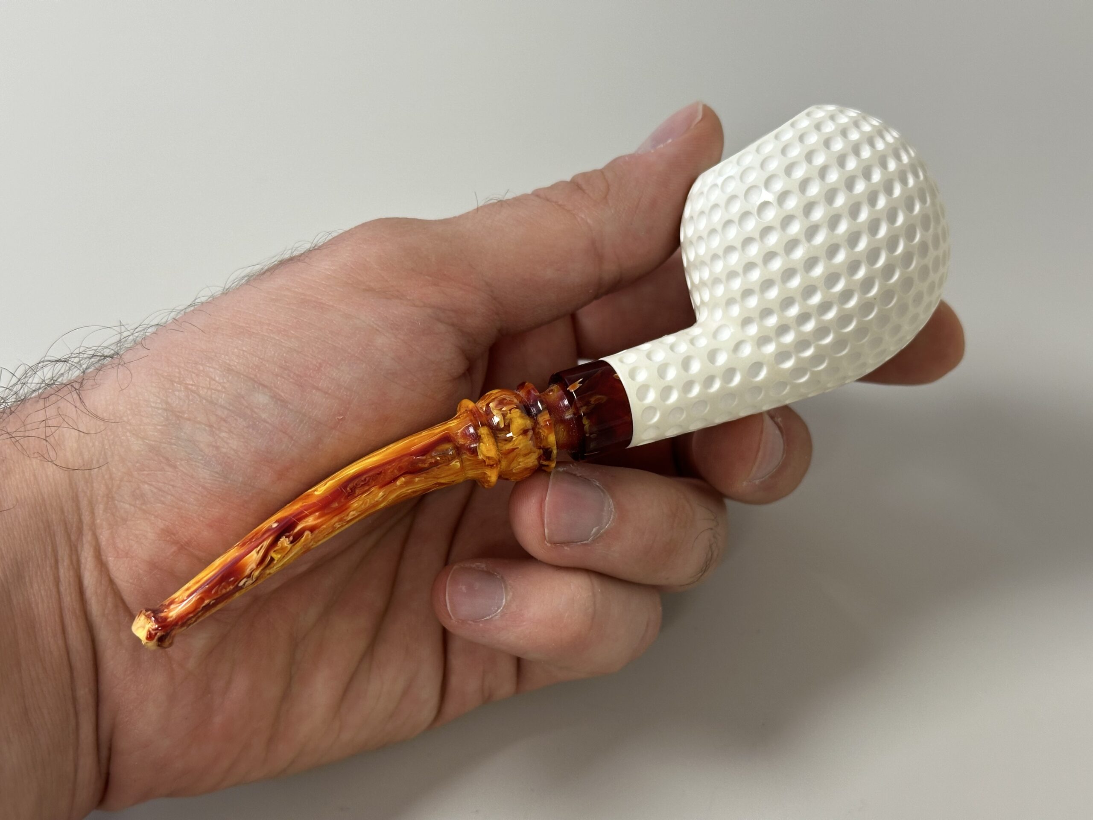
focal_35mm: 48
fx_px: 1516
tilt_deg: -52.8
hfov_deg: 39.7
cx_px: 546
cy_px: 410
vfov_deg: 30.3
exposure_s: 1/62
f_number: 1.78
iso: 80
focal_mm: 6.86
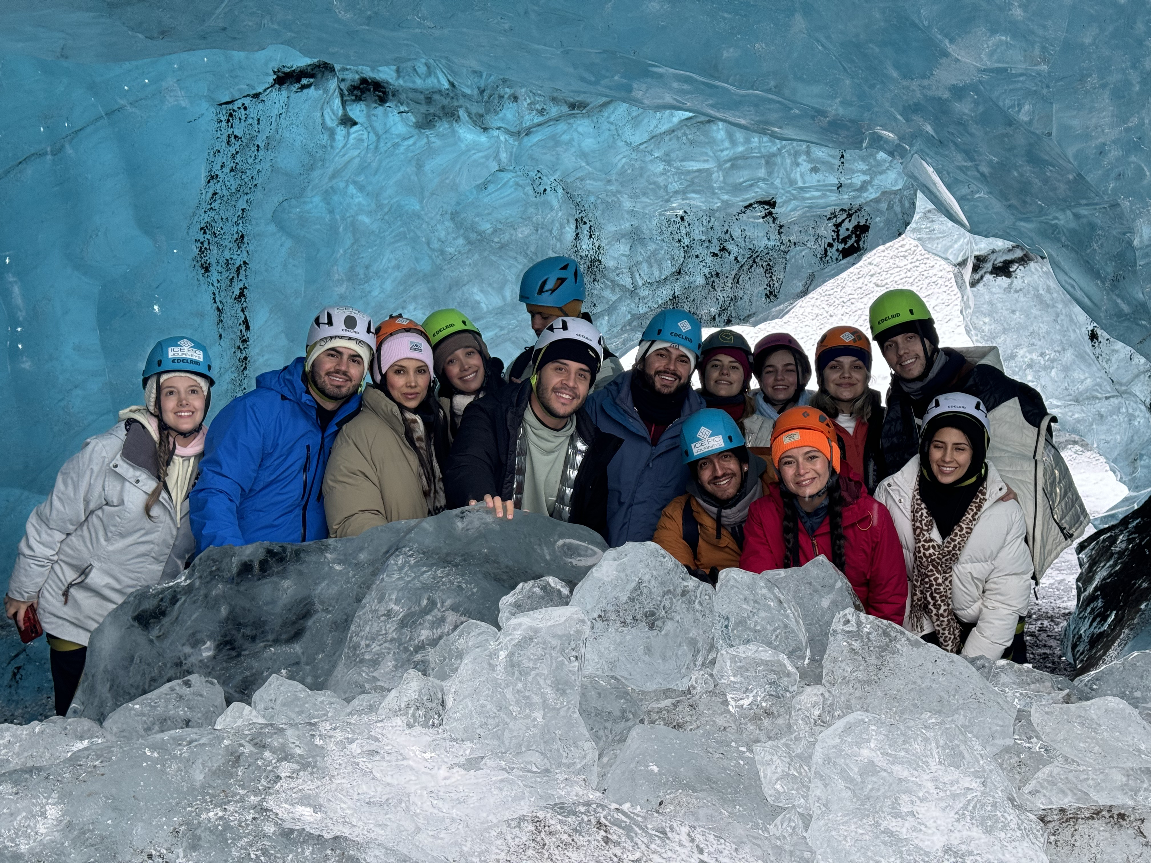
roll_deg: -2.5
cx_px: 576
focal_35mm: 48
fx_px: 1596
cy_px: 432
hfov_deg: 39.7
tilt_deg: -2.0
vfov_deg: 30.3
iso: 125
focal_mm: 6.76
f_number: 1.78
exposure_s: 1/60
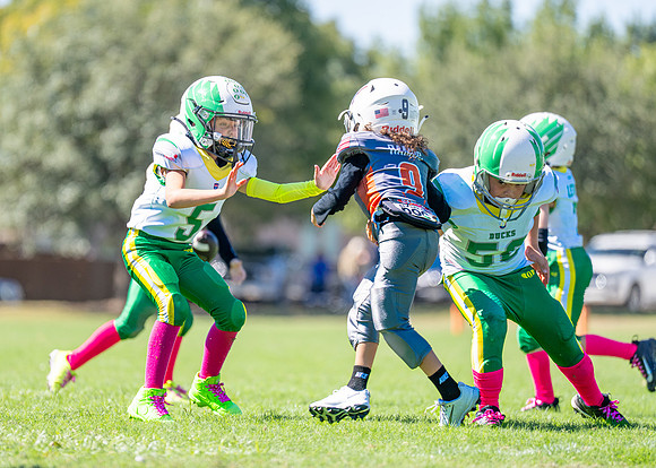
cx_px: 233
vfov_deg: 5.6
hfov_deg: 7.9
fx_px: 4760
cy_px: 251
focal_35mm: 256
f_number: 2.8
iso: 160
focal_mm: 200
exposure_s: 1/2000
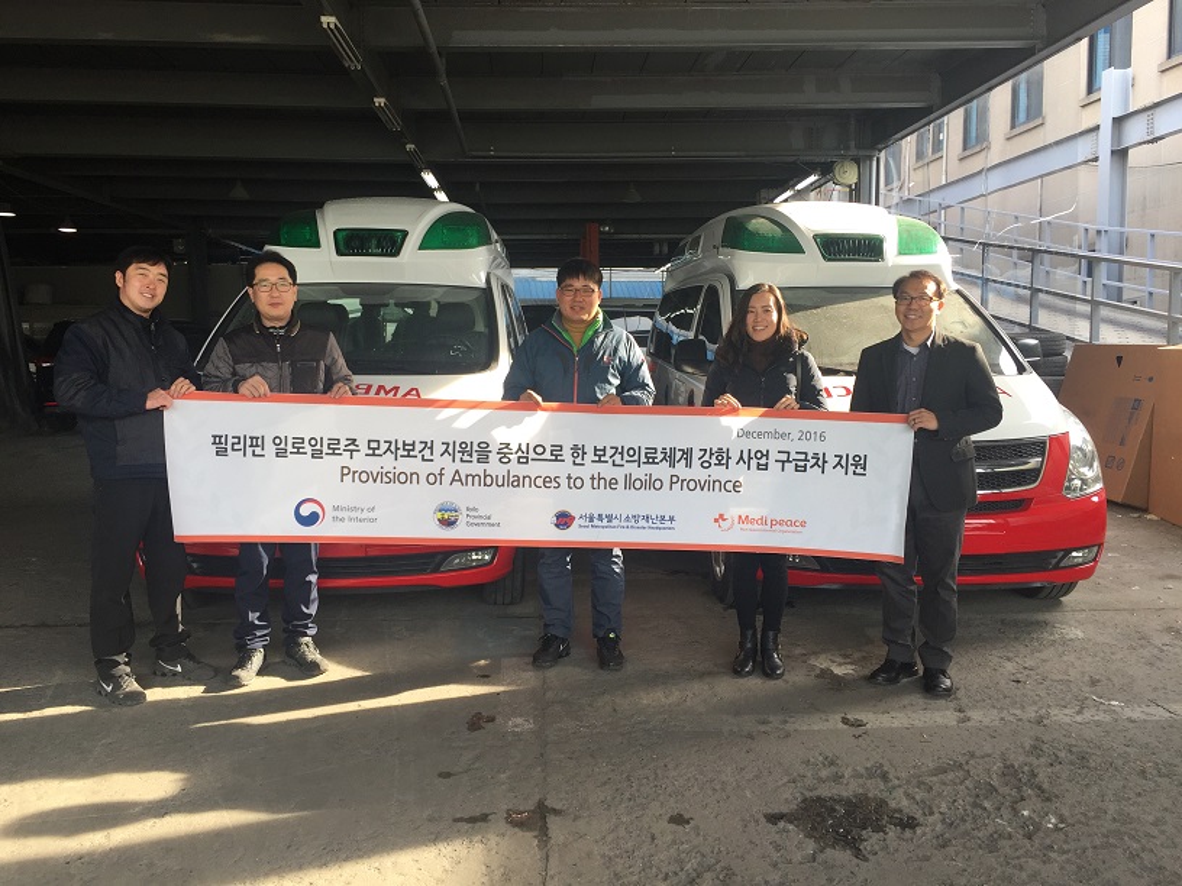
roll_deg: +0.0
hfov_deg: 61.7
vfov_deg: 48.2
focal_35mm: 29
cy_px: 443
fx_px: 990
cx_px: 591
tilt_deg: -6.5
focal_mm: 4.15
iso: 32
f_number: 2.2
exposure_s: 1/120
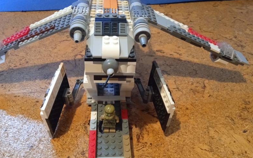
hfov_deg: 56.6
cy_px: 80
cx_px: 117
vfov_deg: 37.3
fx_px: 234
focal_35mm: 34
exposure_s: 1/14.3
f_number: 2.2
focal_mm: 3.43
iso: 1723
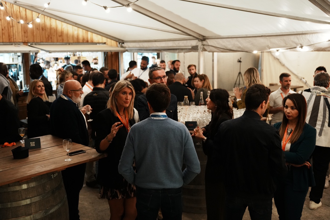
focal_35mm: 39
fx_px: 354
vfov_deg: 34.5
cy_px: 110
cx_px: 165
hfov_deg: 50.0
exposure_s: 1/100
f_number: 2.8
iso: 5000
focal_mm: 38.6
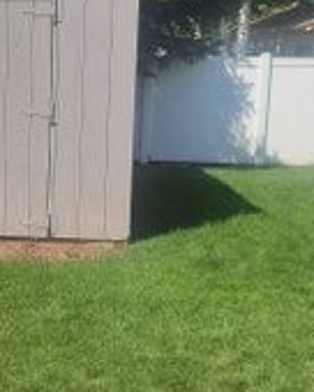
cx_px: -67
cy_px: 168
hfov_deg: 20.6
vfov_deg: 27.5
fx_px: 802
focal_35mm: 69
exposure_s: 1/1225
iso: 32
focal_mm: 4.6
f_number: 2
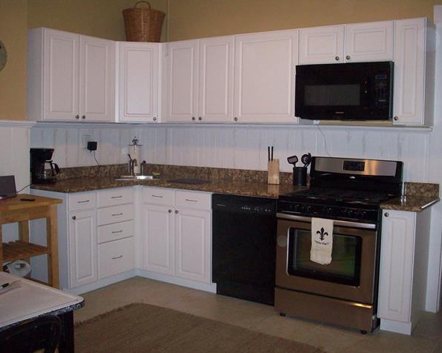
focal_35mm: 39
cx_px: 225
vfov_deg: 38.2
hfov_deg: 46.9
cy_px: 177
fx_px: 510
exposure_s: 1/64
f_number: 2.8
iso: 160
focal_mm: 6.2
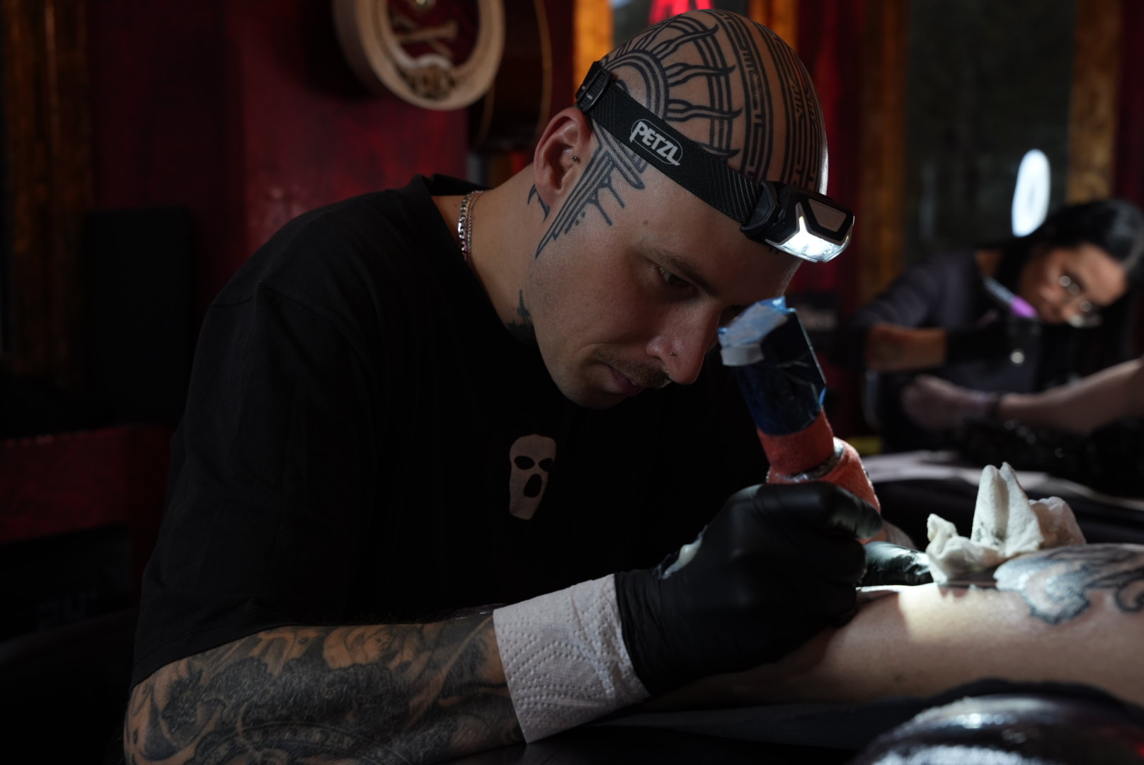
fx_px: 1374
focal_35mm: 43
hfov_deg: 45.2
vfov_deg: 31.1
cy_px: 382
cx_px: 572
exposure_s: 1/100
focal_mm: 43.2
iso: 1000
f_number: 4.5
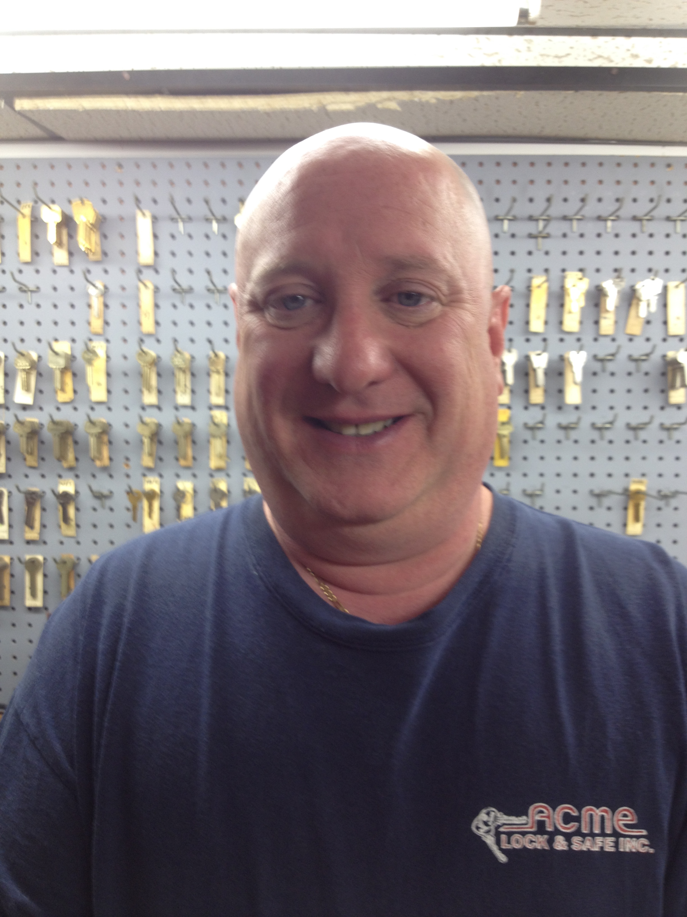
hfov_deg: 40.7
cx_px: 344
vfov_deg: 52.6
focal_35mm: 35
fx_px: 926
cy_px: 458
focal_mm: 4.28
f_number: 2.4
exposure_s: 1/30
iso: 50
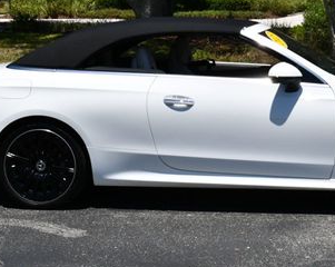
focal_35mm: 104
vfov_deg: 14.7
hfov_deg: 18.4
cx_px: 234
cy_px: 39
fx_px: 1030
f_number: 9
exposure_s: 1/320
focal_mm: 26
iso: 100
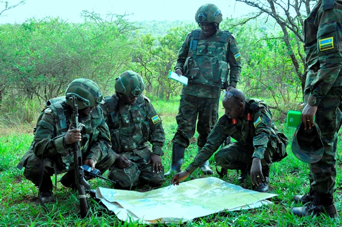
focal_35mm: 45
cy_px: 114
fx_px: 427
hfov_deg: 43.7
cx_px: 171
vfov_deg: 29.8
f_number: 10
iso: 2000
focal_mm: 30
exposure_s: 1/400
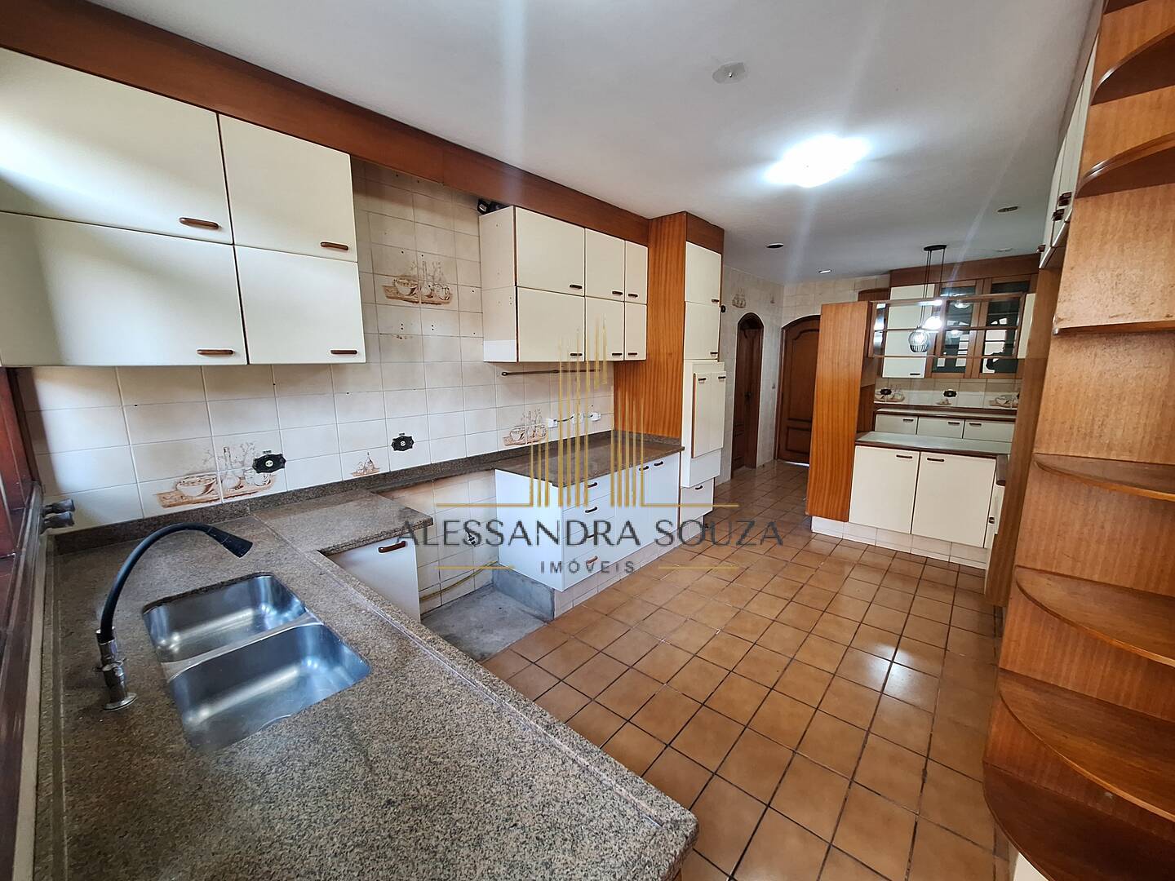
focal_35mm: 13
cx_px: 588
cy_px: 440
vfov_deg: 89.9
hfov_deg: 106.2
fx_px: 441
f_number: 2.2
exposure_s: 1/30
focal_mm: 1.74
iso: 200
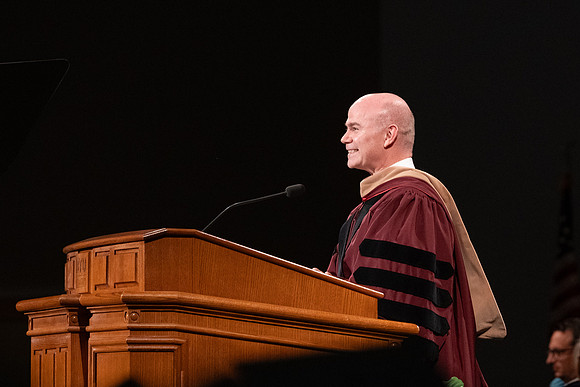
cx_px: 378
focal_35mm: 364
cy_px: 171
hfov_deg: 5.7
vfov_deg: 3.8
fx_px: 5867
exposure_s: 1/250
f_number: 3.5
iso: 3200
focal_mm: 200
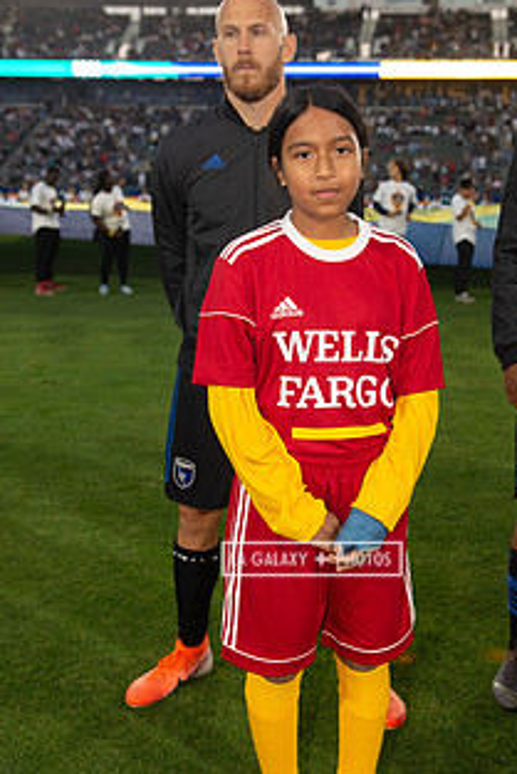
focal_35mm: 46
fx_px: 990
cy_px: 366
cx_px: 312
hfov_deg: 29.2
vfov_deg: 42.7
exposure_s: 1/250
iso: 640
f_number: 4
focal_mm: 32
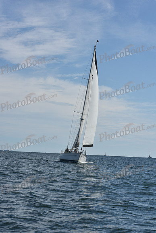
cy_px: 116
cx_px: 78
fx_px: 552
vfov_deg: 23.9
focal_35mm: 85
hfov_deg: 16.1
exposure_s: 1/1000
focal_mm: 85
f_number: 11
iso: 320
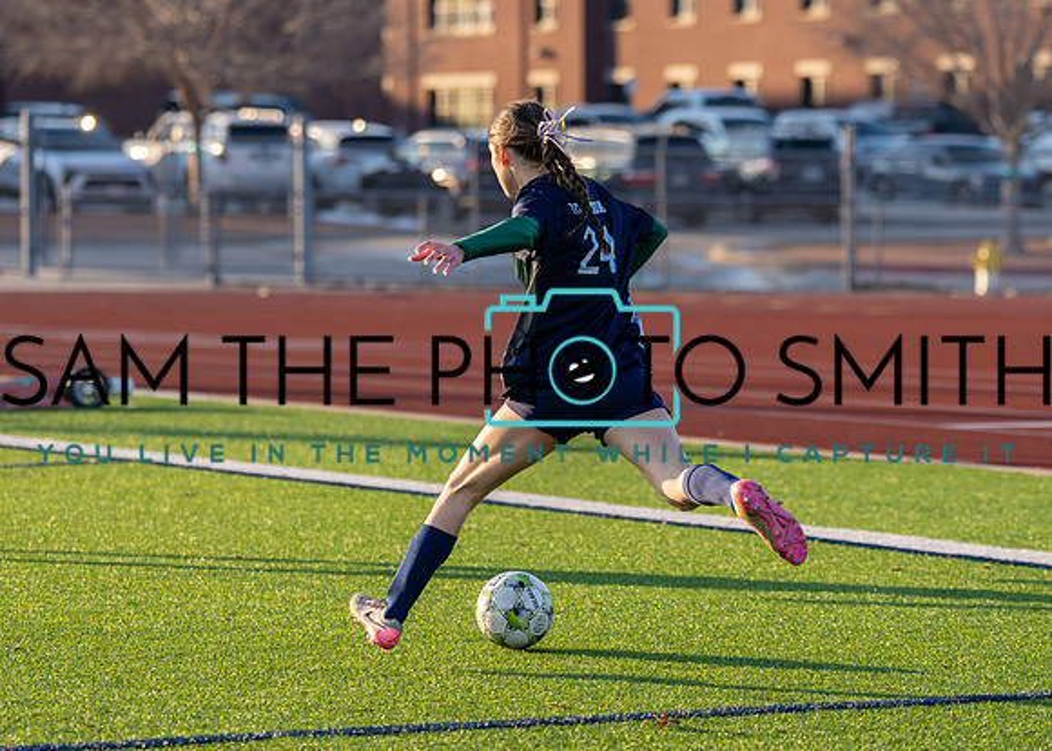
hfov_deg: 10.9
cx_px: 566
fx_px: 5535
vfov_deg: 7.8
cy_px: 372
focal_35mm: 185
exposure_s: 1/2500
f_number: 2.8
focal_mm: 117
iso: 400
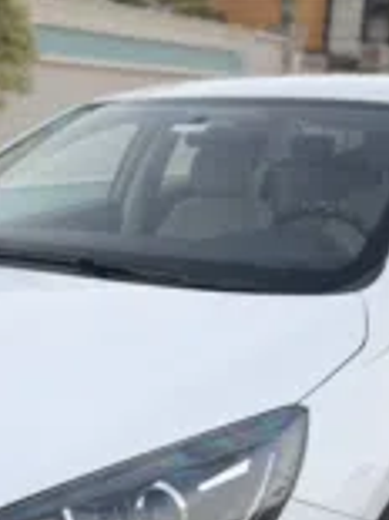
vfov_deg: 30.8
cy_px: 372
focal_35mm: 62
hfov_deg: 23.5
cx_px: 114
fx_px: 930
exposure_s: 1/121
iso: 64
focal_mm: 6.76
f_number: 1.78
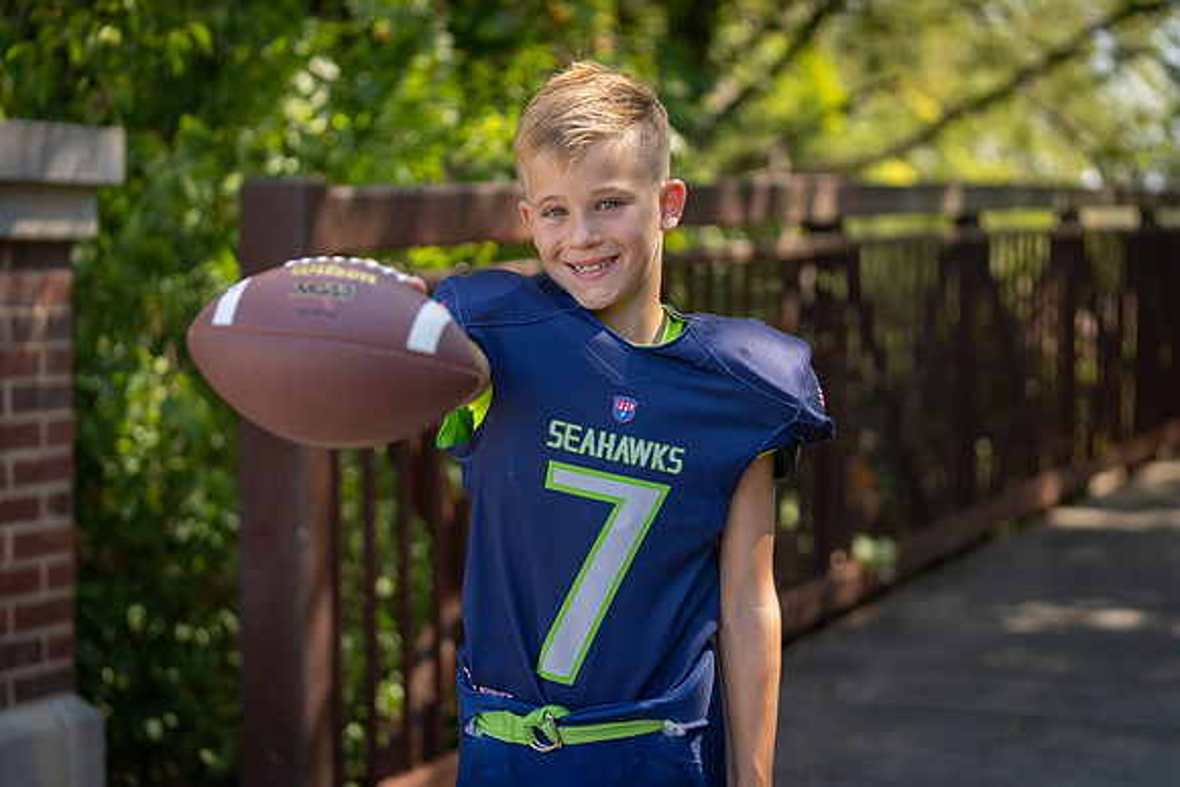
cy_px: 394
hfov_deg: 28.8
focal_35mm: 70
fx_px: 2295
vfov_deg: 19.5
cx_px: 590
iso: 125
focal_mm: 70
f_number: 2.8
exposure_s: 1/320
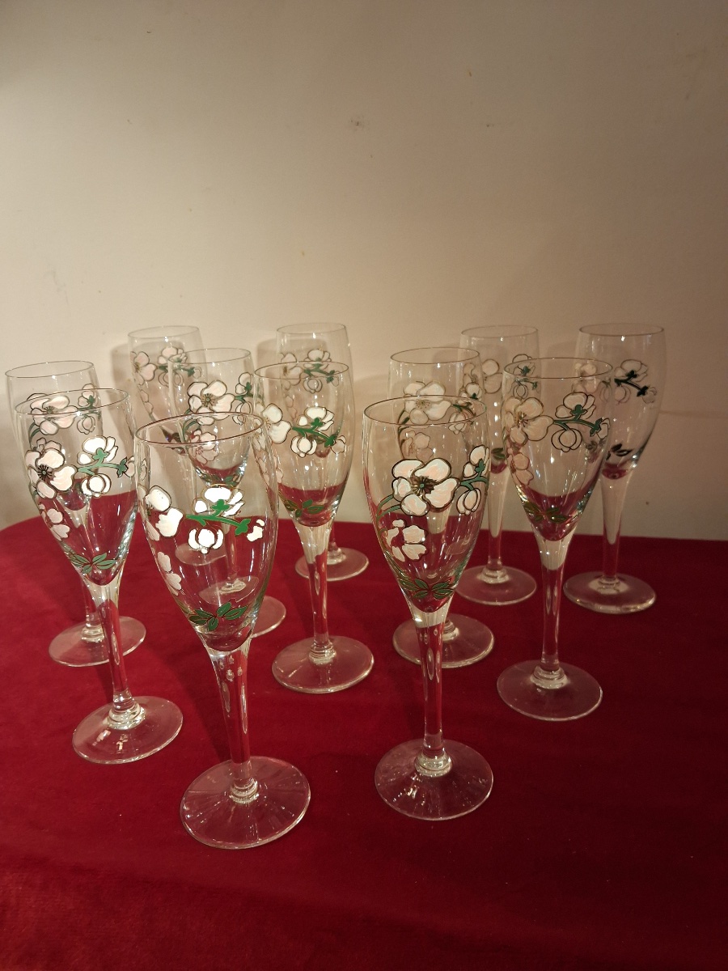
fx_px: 757
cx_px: 364
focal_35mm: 27
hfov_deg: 51.4
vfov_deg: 65.3
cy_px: 486
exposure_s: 1/100
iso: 250
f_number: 1.8
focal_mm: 4
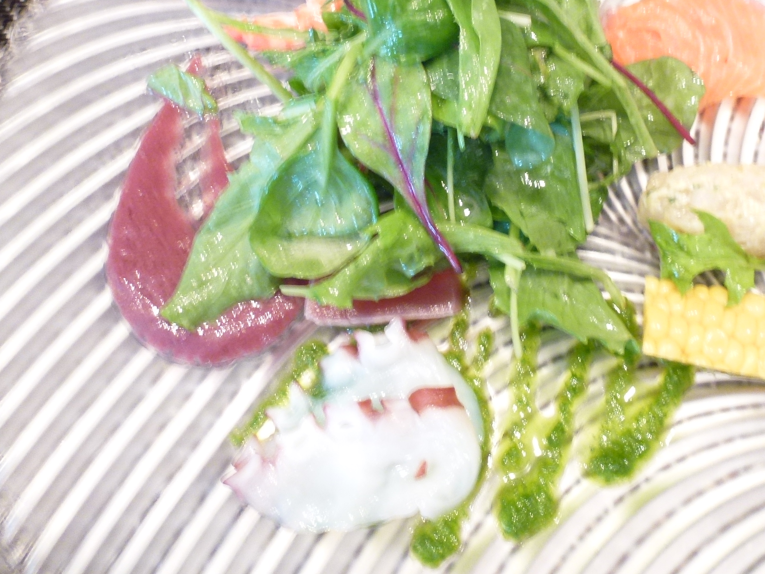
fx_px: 707
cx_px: 501
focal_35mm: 32
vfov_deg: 43.6
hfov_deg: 55.8
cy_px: 196
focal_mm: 4.3
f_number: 3.3
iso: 200
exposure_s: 1/10
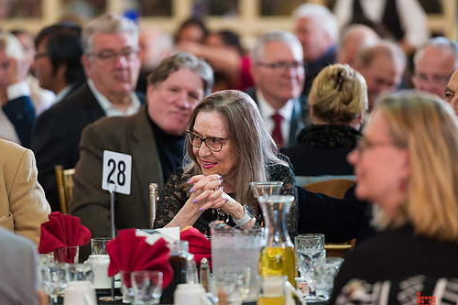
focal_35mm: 240
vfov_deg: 5.7
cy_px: 163
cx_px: 217
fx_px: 3052
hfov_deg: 8.6
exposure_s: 1/200
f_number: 3.2
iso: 1250
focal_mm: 200
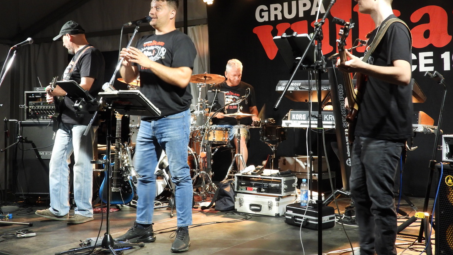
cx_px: 225
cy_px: 104
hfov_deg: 42.1
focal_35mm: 49
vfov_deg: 24.4
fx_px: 588
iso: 400
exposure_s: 1/20
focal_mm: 7.9
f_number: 3.2
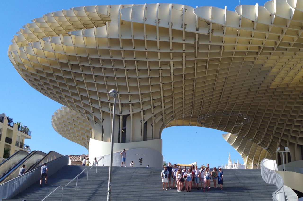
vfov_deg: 29.1
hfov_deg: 42.8
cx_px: 152
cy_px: 100
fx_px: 386
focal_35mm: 46
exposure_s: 1/500
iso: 800
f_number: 14
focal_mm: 30.63
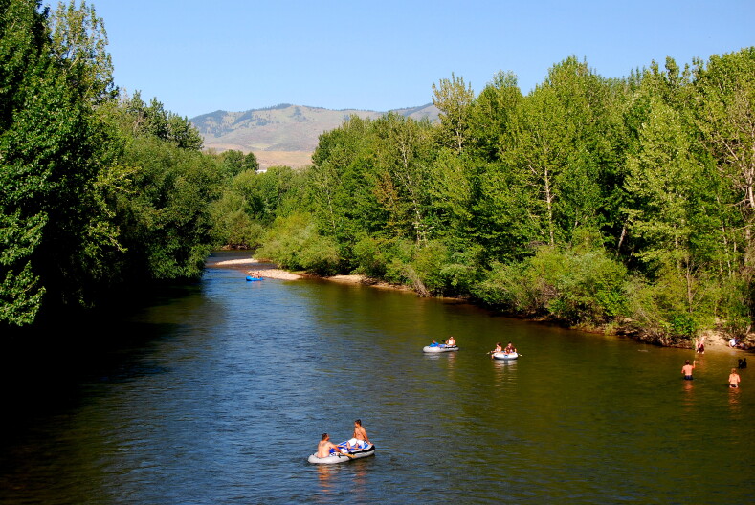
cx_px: 378
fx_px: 1417
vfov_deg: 20.2
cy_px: 252
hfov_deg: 29.8
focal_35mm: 68
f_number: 8
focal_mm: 45
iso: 200
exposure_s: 1/80
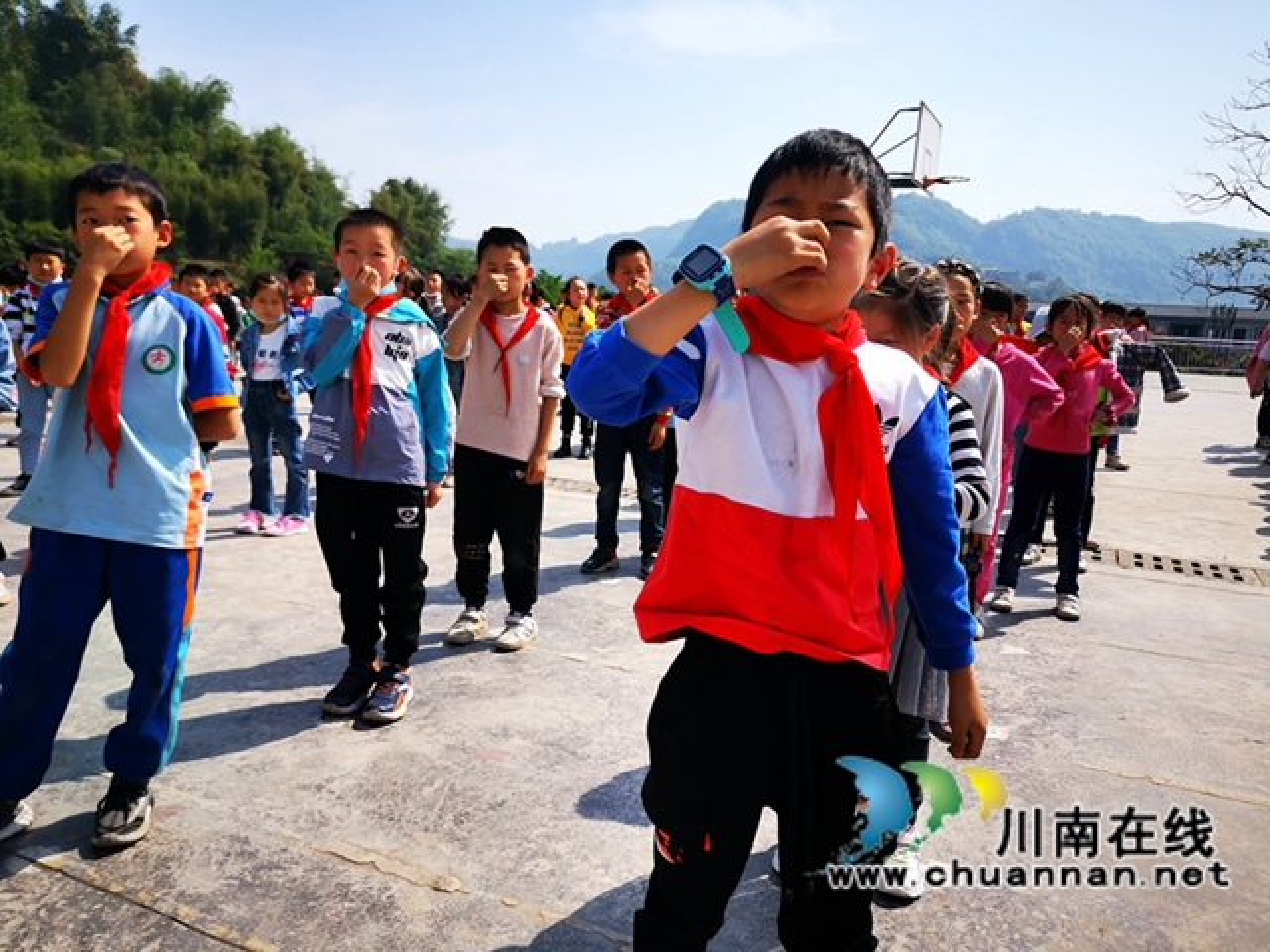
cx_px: 635
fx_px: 991
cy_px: 476
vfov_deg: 51.4
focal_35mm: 27
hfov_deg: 65.3
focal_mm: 4.75
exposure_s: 1/3145
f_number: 1.8
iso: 50
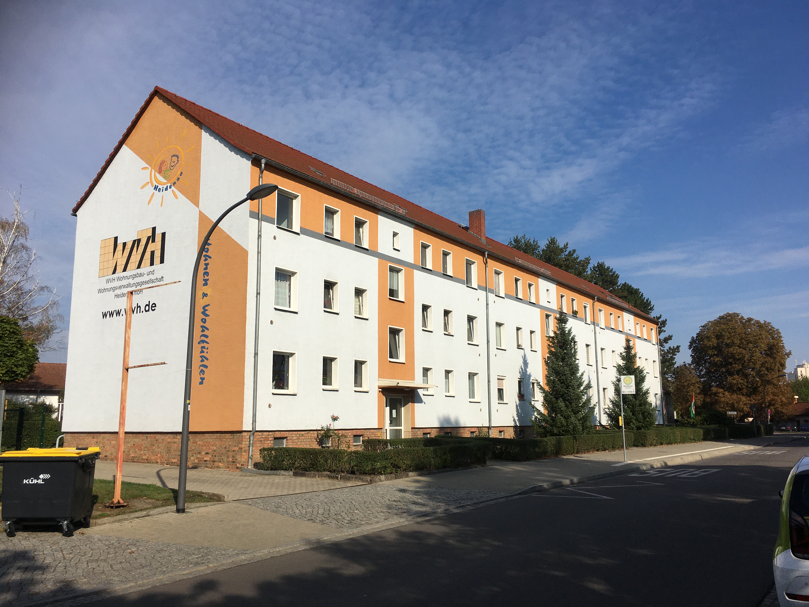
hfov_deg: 61.7
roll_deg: +0.9
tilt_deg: +11.0
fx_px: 678
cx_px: 404
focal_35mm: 29
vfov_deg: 48.2
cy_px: 304
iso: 25
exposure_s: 1/3497
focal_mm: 4.15
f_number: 2.2
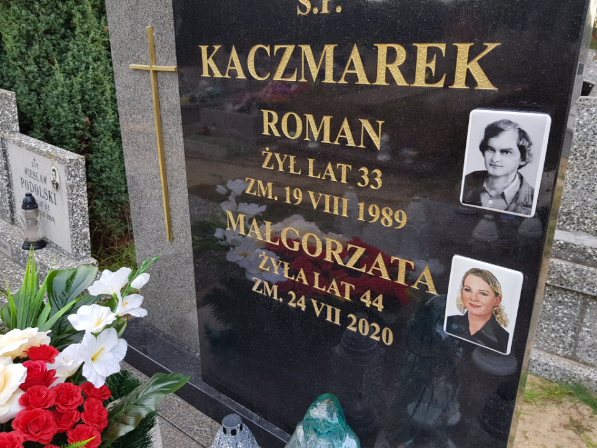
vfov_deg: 53.1
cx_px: 298
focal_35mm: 26
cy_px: 224
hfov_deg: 67.3
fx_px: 448
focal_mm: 4.2
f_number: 1.7
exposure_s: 1/100
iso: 40
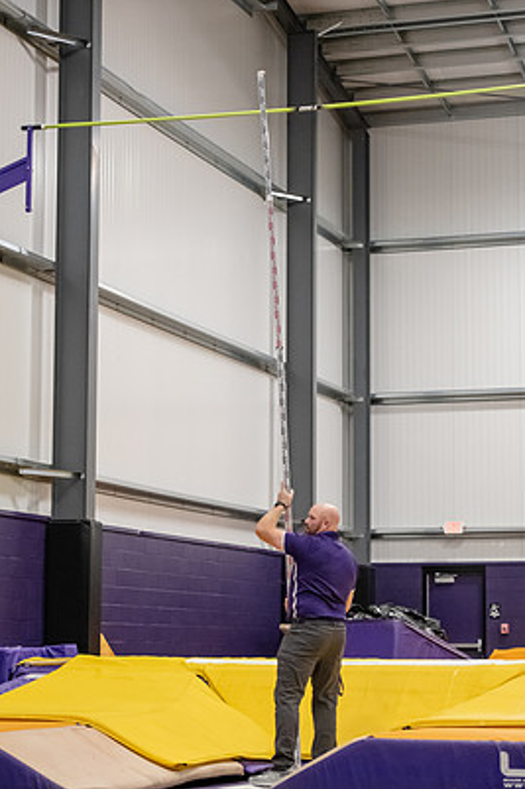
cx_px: 277
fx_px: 2014
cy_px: 431
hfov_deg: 14.9
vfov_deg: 22.1
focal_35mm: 92
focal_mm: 82
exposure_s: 1/640
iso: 6400
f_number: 2.8
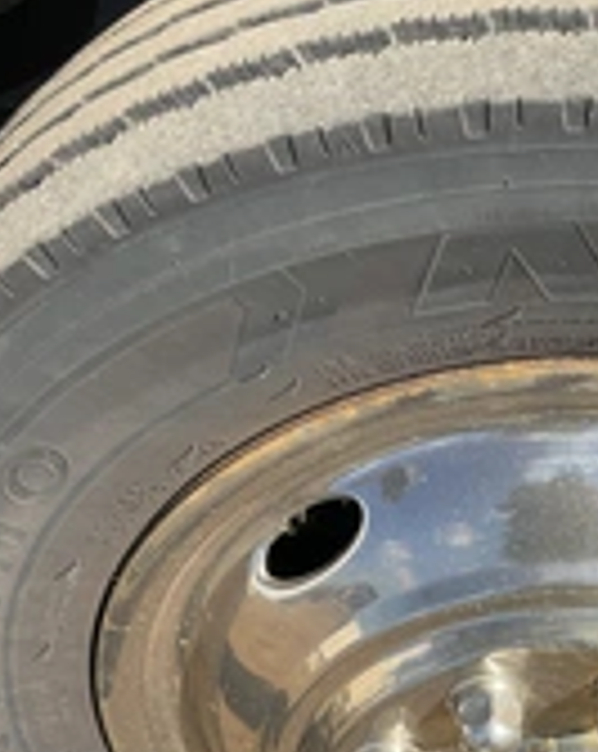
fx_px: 1509
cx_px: 580
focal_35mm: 68
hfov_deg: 21.7
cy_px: 450
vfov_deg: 27.9
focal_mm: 3
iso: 25
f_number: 1.8
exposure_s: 1/962
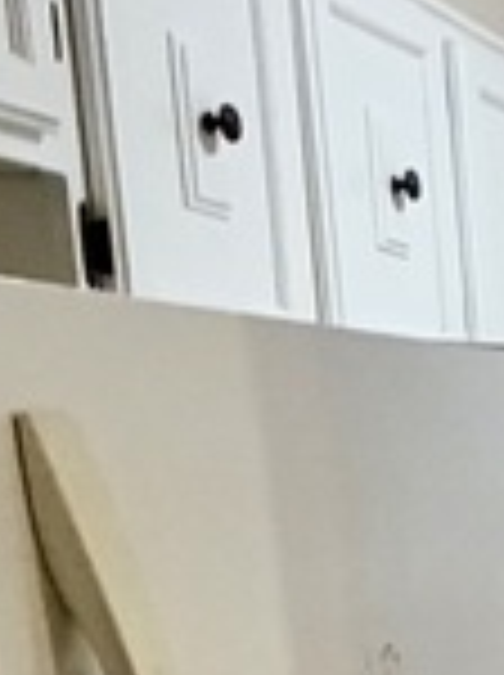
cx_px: 1318
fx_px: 1966
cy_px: 945
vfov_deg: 17.9
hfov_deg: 11.3
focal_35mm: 101
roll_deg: +0.1
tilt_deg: -12.9
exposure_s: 1/60
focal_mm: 2.22
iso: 640
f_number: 2.2
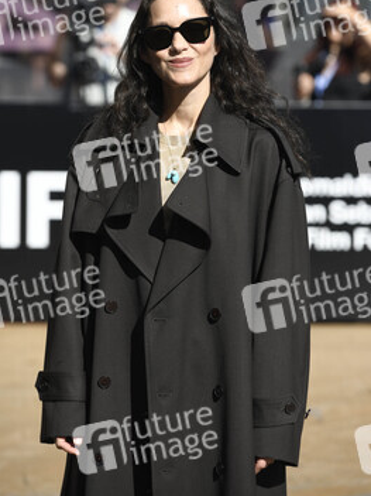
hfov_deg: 8.0
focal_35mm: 186
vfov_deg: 10.6
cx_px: 186
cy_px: 229
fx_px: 2660
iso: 160
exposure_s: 1/1000
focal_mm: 170
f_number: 5.6
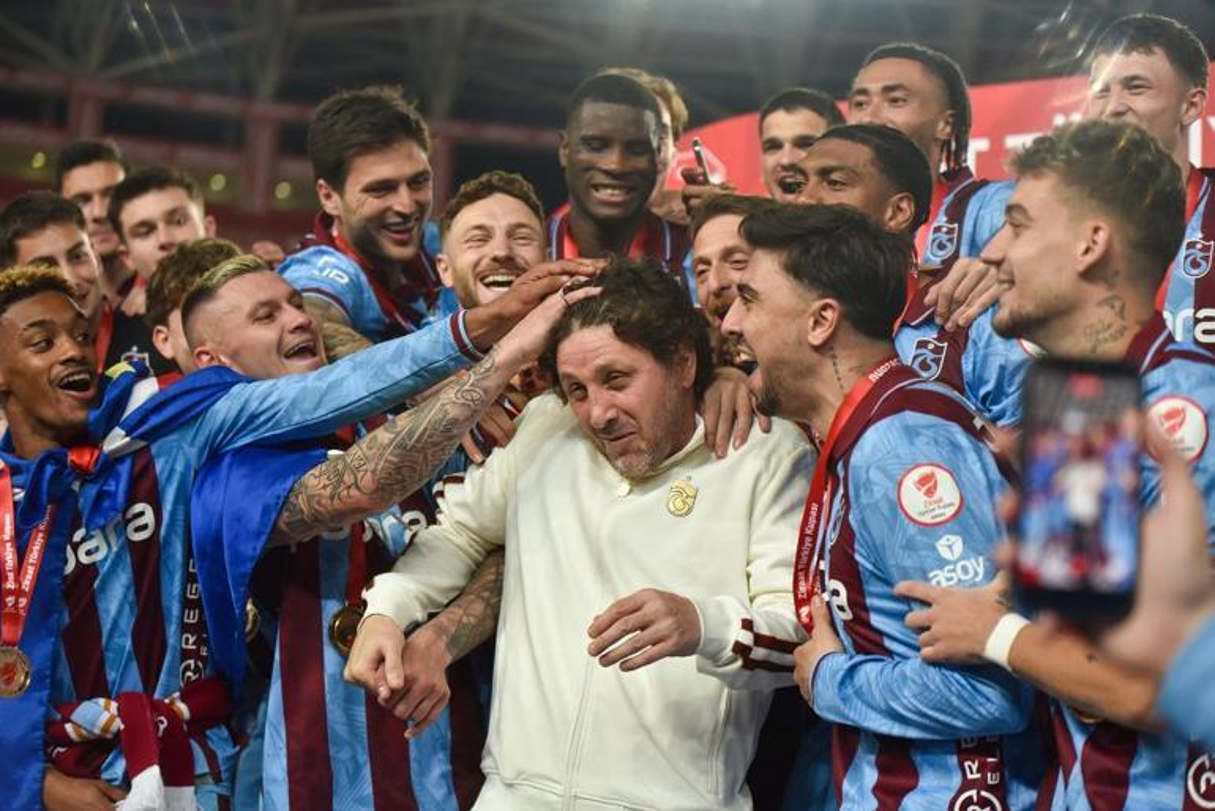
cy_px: 406
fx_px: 2363
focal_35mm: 70
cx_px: 608
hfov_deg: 28.8
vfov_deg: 19.5
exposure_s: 1/1250
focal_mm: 70
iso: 1000
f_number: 2.8
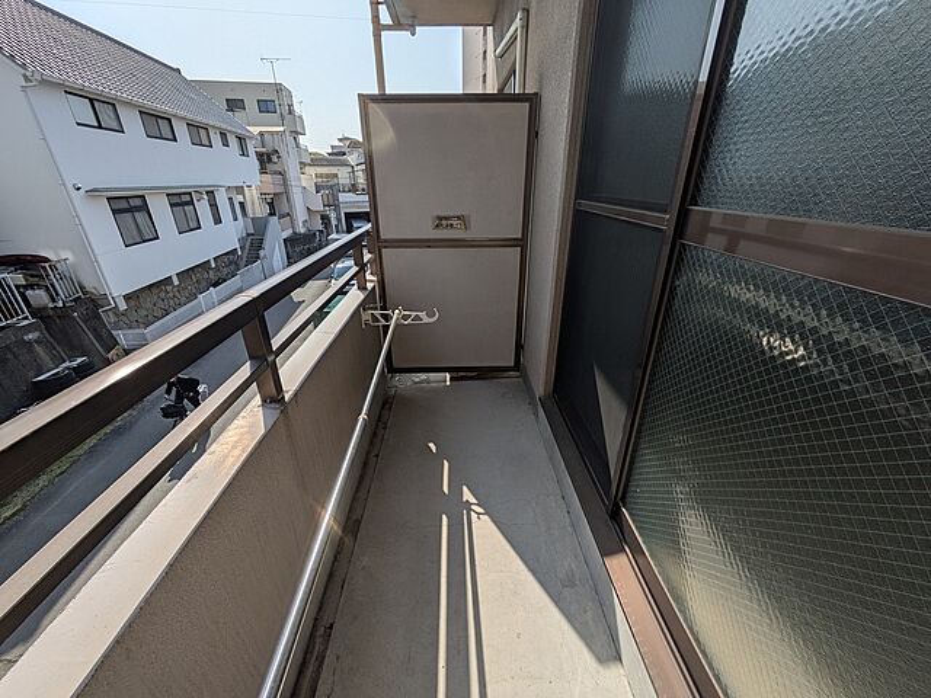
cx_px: 466
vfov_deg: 85.7
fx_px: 377
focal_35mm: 14
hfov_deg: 102.1
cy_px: 349
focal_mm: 1.83
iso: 54
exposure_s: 1/3559
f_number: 2.2
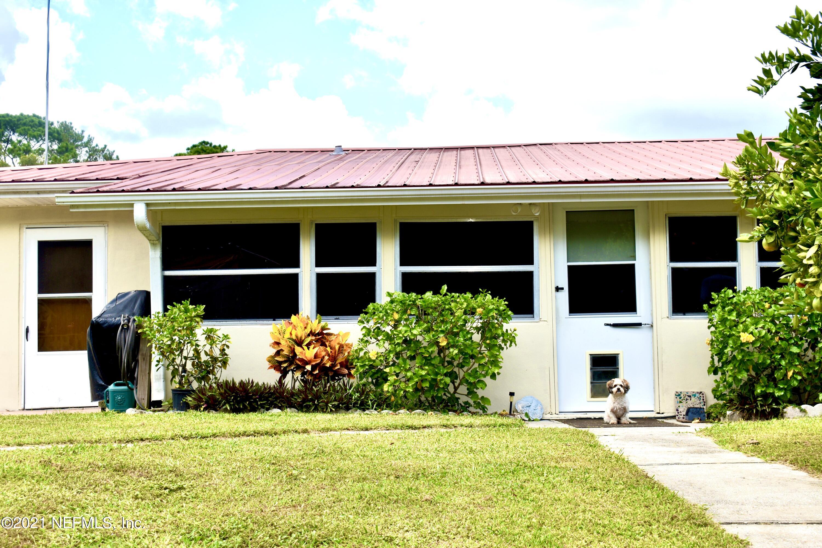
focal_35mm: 57
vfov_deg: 23.8
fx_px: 1301
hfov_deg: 35.1
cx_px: 411
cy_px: 274
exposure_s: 1/200
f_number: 8
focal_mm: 38
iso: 100
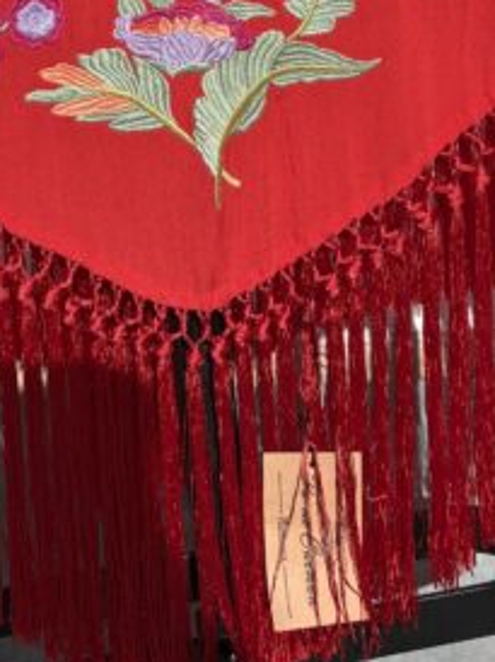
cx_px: 215
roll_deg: +3.7
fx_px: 1451
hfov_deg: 19.3
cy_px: -135
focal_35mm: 76
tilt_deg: -7.3
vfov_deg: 23.4
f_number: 1.6
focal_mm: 5.96
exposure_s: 1/8850
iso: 50
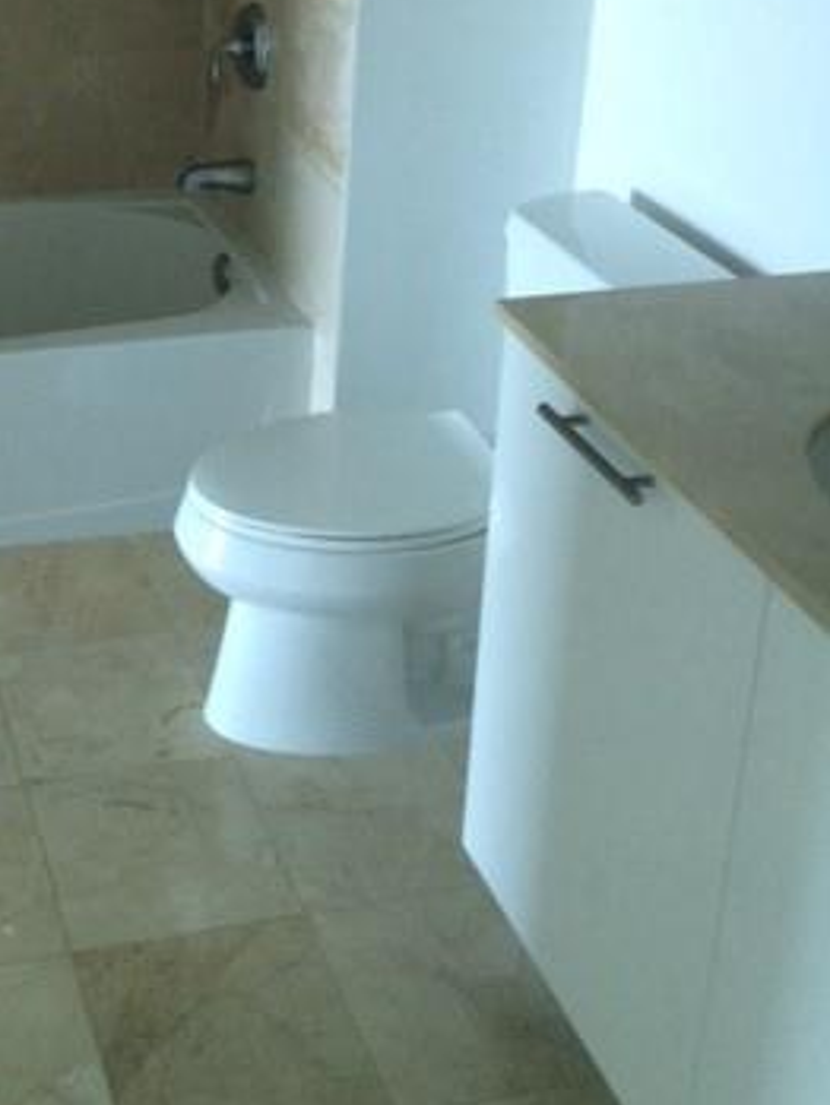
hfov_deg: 25.7
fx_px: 1757
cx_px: 73
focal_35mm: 55
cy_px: 152
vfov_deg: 33.4
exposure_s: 1/30
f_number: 2.2
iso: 100
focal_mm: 4.12
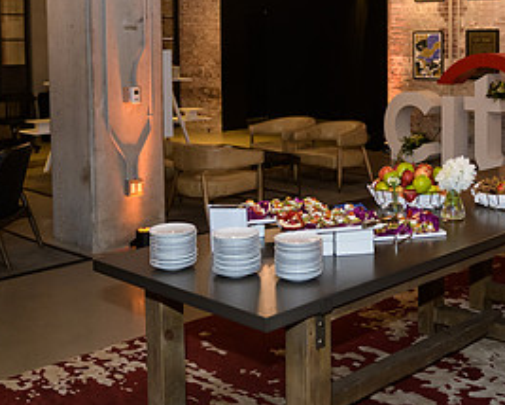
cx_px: 369
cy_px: 97
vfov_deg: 27.2
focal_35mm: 55
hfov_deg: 33.5
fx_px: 823
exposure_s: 1/125
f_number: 3.2
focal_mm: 27
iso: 1250
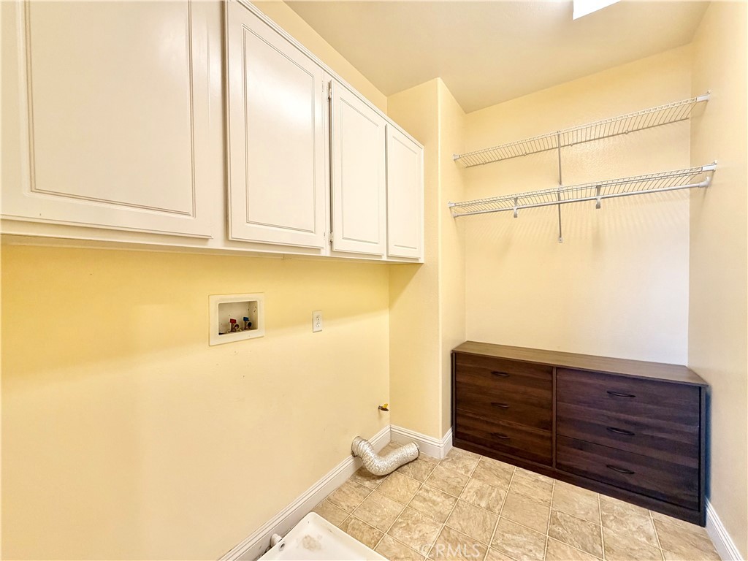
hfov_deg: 102.1
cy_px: 280
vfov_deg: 85.7
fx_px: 303
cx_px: 374
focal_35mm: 14
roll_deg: +0.5
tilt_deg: -1.3
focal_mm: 2.22
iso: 250
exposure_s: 1/120
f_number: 2.2
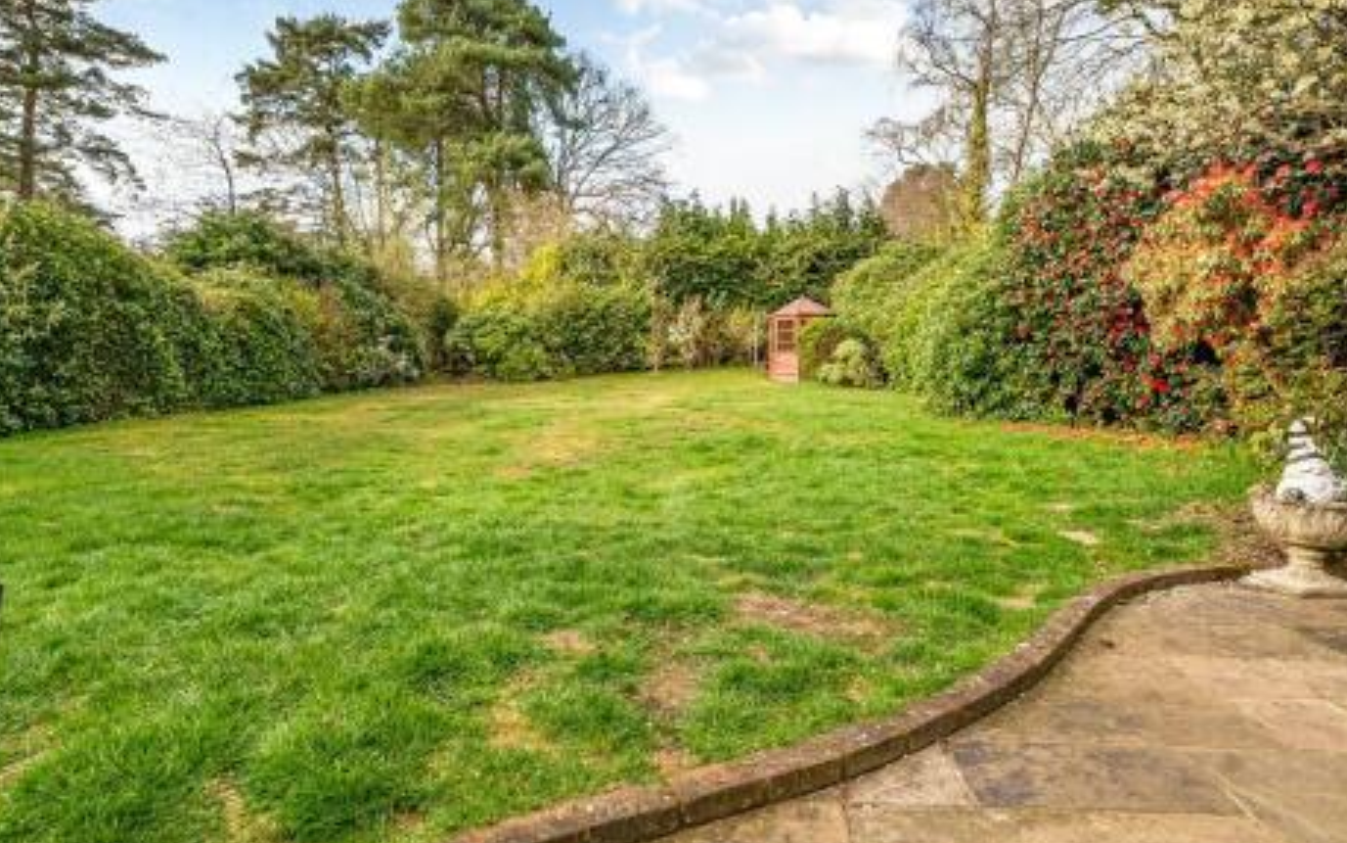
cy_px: 416
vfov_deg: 62.2
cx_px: 666
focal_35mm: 19
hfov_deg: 88.0
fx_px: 698
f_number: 8
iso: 400
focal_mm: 12
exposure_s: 1/250
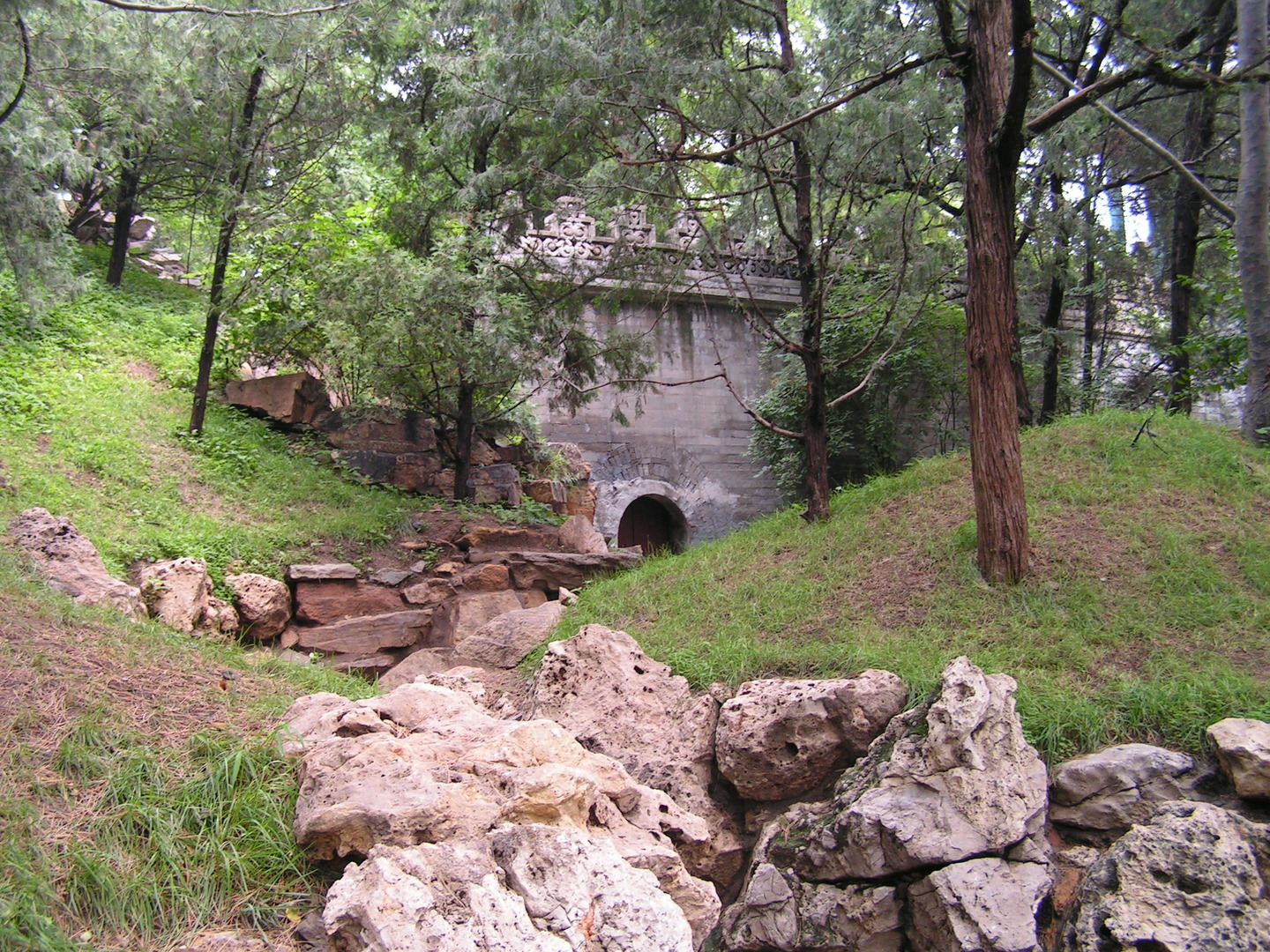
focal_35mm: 38
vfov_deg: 37.7
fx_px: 1394
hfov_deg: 49.0
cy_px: 476
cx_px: 635
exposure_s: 1/40
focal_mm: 6.3
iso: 50
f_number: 2.8
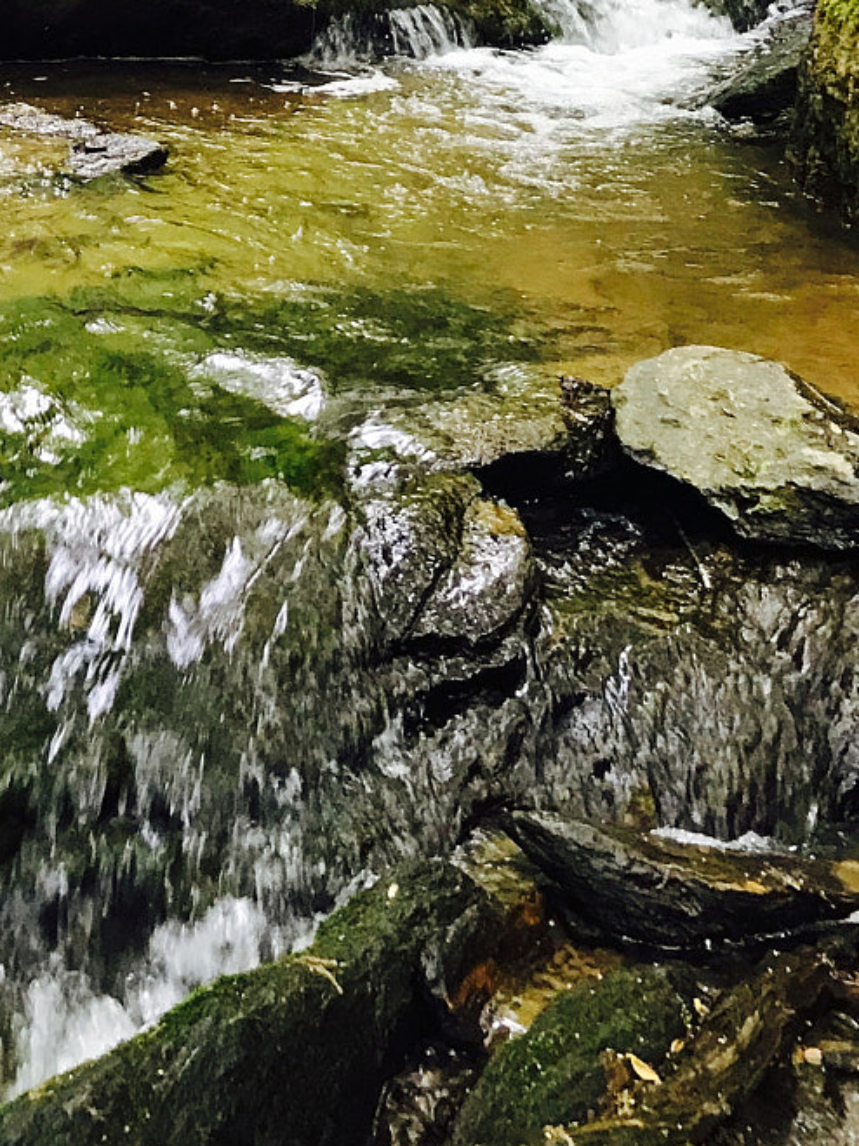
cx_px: -83
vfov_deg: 26.9
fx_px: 2251
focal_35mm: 68
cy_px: -14
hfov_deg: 20.6
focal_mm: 3.99
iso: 40
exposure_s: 1/20
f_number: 1.8
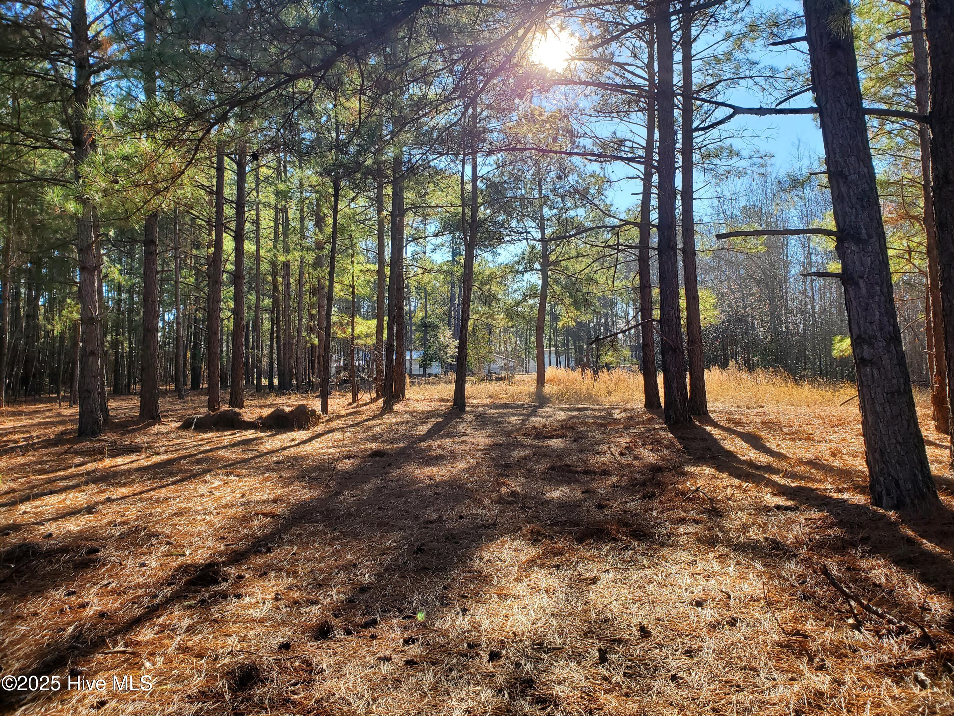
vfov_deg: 53.1
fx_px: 717
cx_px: 477
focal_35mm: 26
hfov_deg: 67.3
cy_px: 358
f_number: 2.4
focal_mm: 4.3
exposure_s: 1/450
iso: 50
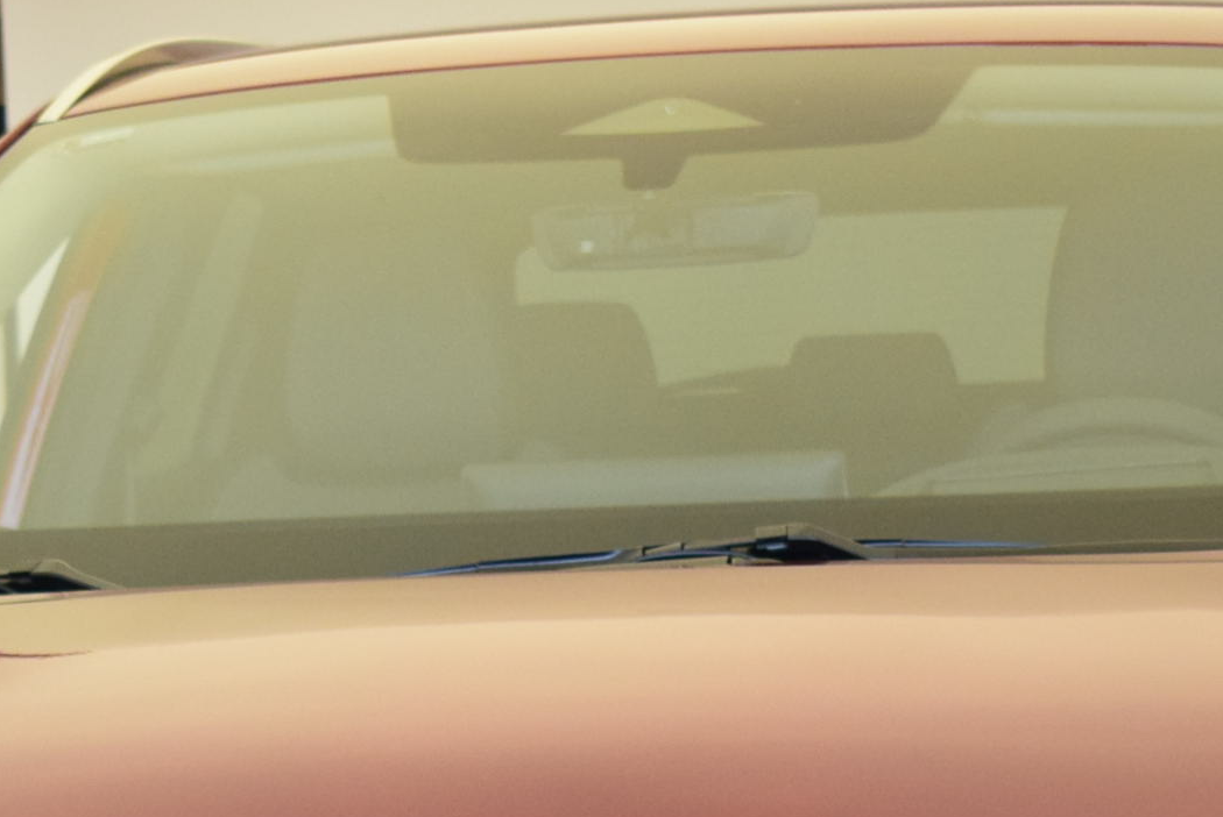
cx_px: 413
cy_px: 1103
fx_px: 5814
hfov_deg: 12.0
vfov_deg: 7.9
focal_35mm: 171
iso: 1600
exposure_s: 1/320
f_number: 5
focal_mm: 40
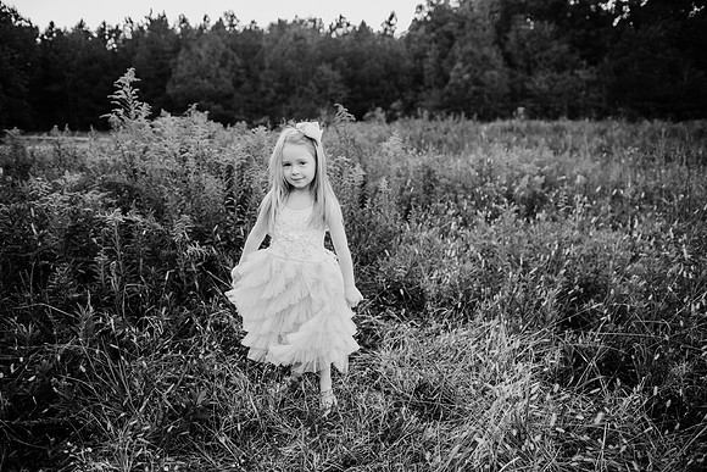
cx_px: 354
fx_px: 471
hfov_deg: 73.7
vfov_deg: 53.2
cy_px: 236
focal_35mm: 24
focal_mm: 24
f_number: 2.5
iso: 250
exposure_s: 1/400
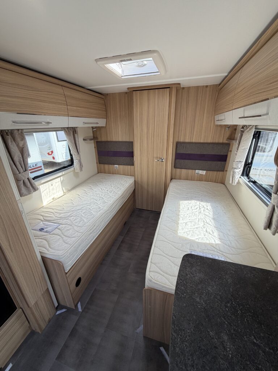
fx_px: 150
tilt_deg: -22.0
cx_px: 139
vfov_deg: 102.1
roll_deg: +1.0
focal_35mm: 14
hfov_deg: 85.7
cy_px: 186
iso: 50
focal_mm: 2.22
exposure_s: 1/197
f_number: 2.2
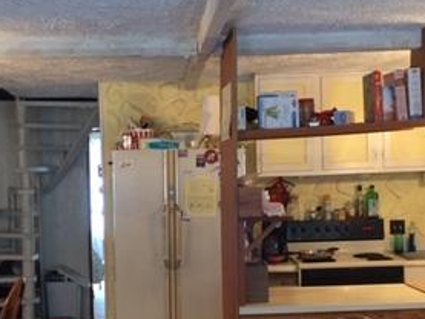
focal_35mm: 67
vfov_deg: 21.9
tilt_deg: -3.3
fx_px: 823
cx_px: 166
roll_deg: +0.8
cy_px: 213
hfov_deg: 28.9
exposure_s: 1/30
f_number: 2.2
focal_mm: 4.15
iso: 125
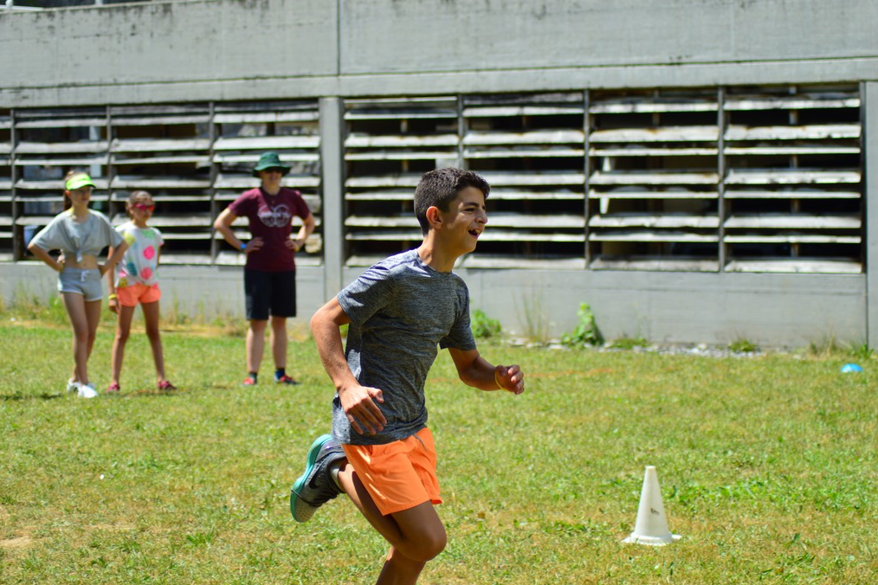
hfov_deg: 19.3
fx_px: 2585
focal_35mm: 106
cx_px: 440
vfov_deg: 12.9
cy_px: 293
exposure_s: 1/1250
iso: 200
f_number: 4
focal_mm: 70
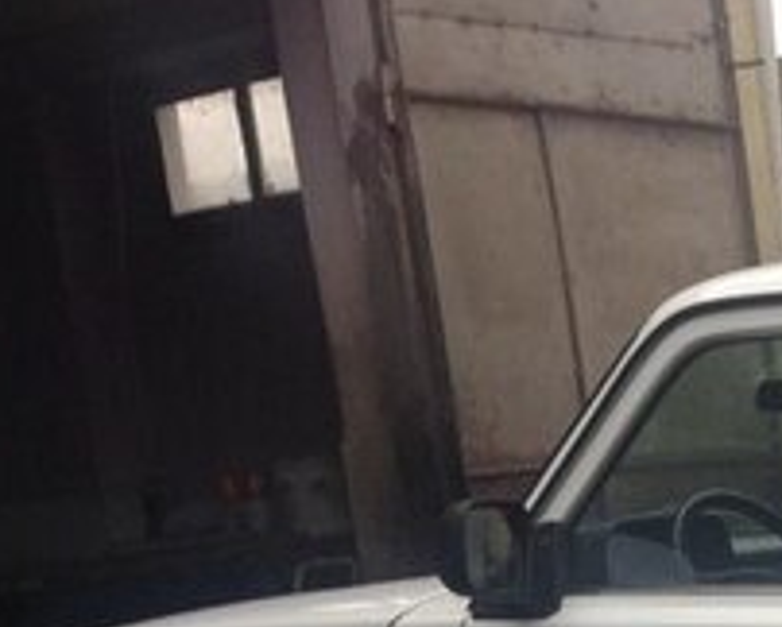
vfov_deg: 13.9
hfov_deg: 16.9
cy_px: 919
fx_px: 2432
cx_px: 1103
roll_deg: +6.2
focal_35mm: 105
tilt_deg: -10.8
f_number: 2.4
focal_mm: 4.12
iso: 50
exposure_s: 1/120
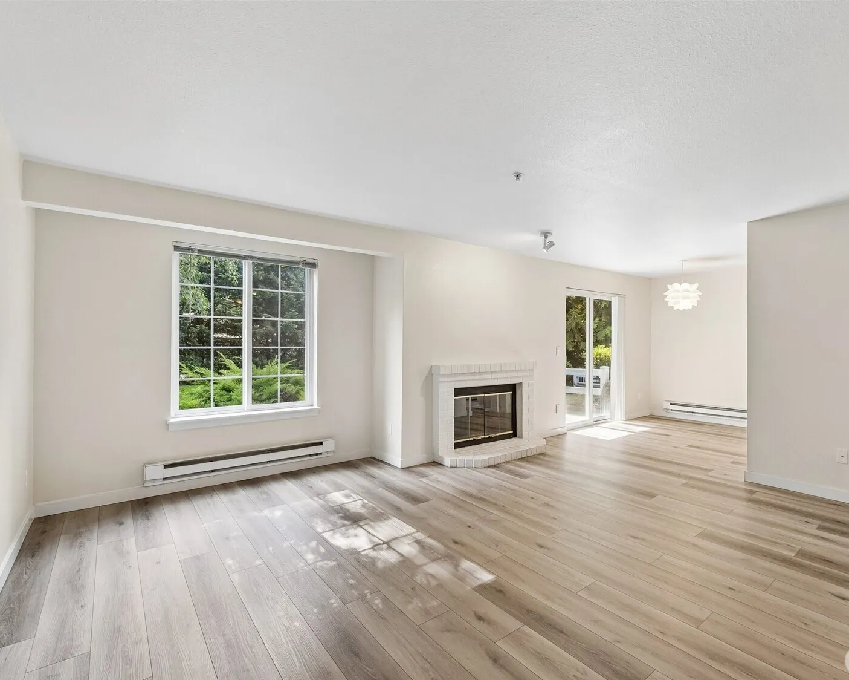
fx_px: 427
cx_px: 479
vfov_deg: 77.0
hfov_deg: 89.2
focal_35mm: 17
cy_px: 342
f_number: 9
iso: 250
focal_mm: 10
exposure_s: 1/4
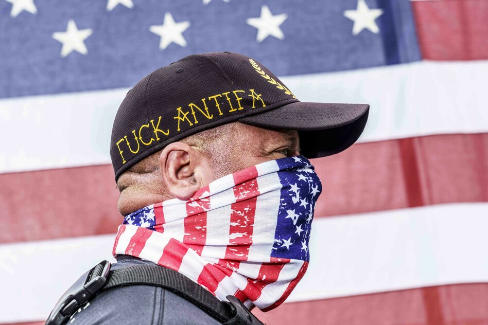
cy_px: 162
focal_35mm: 65
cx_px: 244
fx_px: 881
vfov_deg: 20.9
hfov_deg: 31.0
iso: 200
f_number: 8
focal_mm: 65
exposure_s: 1/250
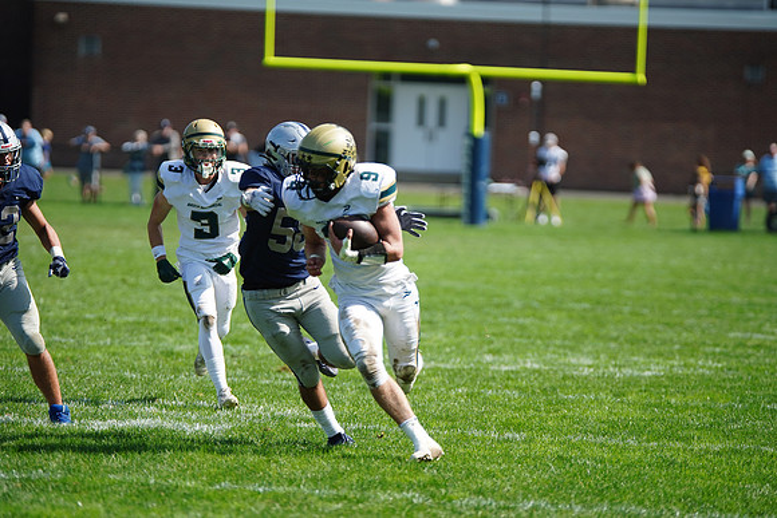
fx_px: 5051
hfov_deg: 8.8
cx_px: 388
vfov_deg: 5.9
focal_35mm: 234
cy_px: 259
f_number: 2.8
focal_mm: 234
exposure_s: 1/4000
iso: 400
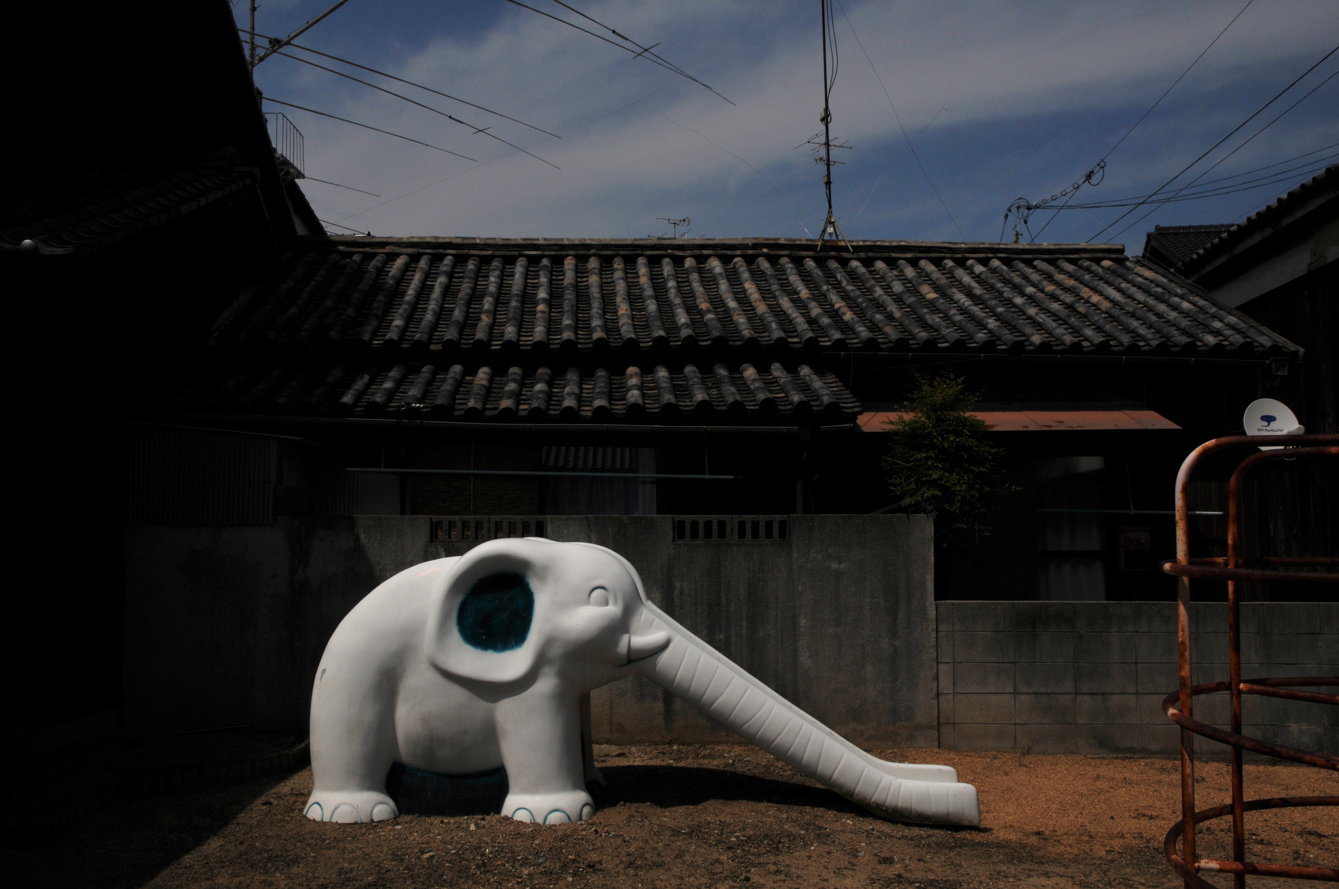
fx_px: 1226
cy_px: 444
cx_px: 670
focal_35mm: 33
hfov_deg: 57.3
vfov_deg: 39.9
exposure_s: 1/1000
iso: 200
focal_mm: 22
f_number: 18
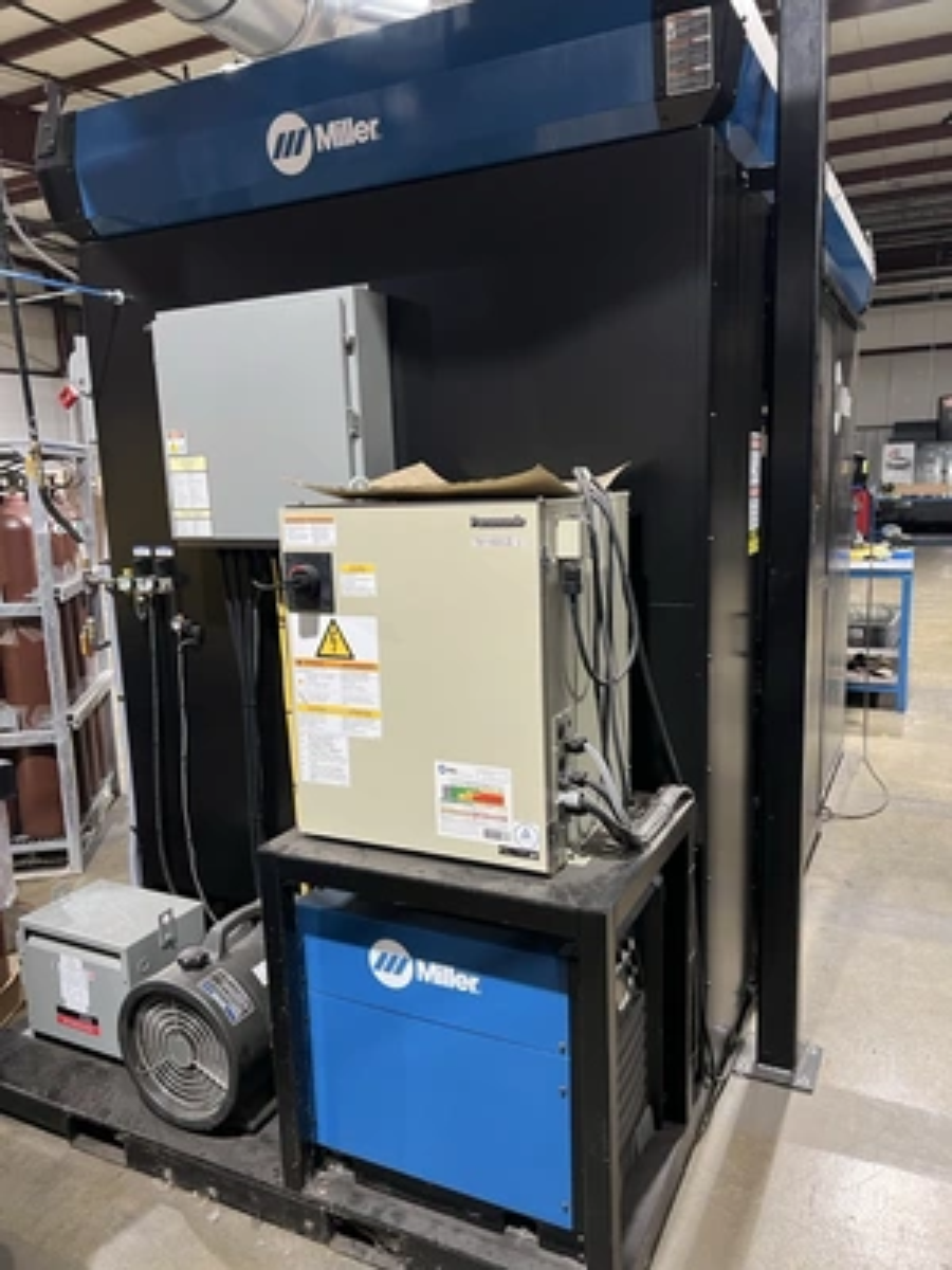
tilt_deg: -10.0
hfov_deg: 53.1
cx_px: 476
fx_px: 953
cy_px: 635
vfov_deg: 67.3
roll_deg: +0.9
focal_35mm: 26
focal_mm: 5.7
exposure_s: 1/60
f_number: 1.5
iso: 400
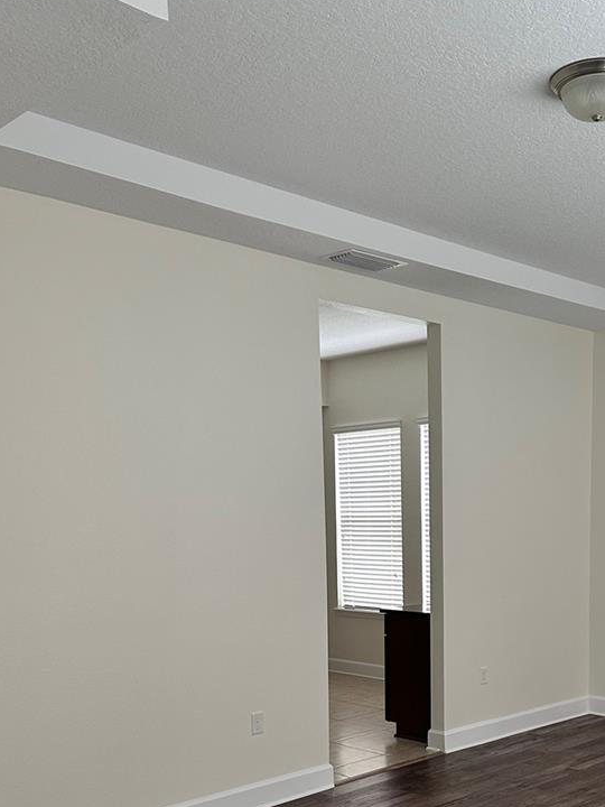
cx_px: 429
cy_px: 603
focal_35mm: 40
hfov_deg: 35.4
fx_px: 932
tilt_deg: -3.3
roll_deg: +0.0
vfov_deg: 45.2
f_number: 1.78
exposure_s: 1/60
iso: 250
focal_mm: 6.86
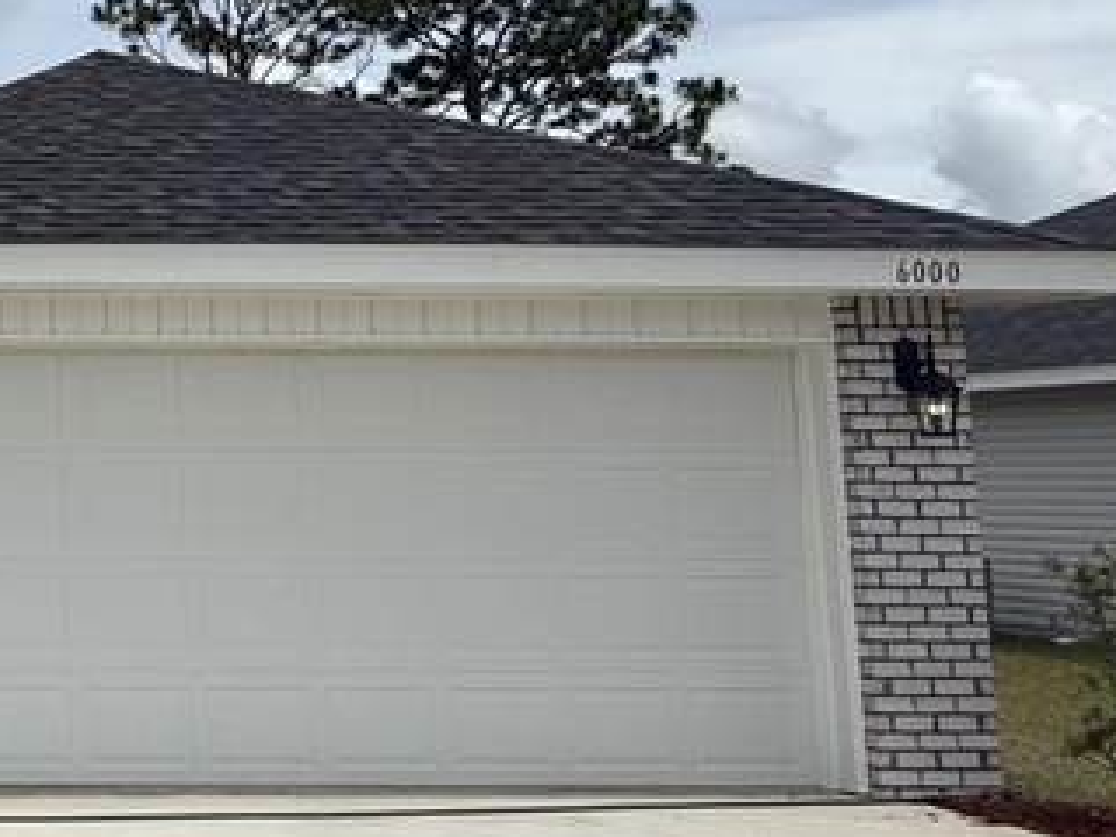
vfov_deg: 25.9
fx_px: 1805
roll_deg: -0.8
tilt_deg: +6.5
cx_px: -457
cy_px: 272
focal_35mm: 56
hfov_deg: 26.9
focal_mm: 2.22
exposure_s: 1/5155
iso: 50
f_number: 2.2
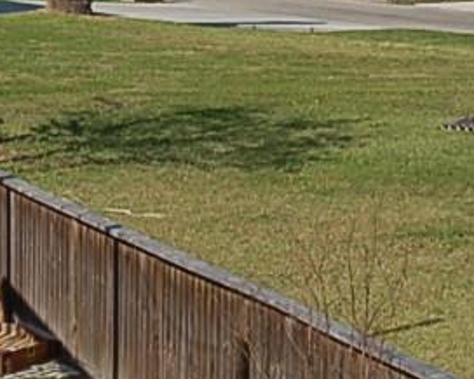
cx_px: 453
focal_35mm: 218
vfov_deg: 7.0
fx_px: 3055
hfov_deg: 8.8
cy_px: -152
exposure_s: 1/500
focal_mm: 28
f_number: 11
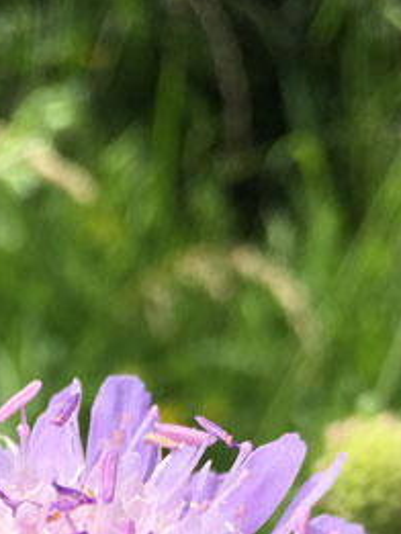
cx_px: 35
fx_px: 1374
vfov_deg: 19.9
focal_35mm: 89
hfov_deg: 16.4
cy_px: 730
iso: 25
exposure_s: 1/1570
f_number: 2.2
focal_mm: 4.15
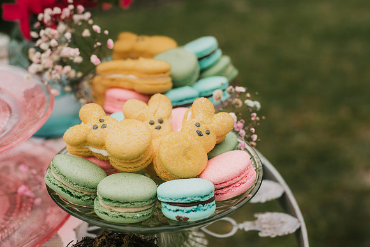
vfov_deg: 27.0
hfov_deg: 39.6
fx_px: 514
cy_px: 124
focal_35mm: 50
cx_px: 185
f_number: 3.5
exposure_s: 1/500
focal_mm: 50
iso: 100
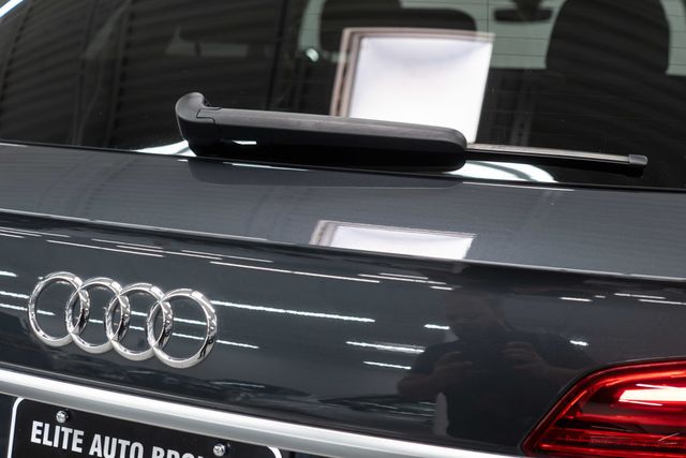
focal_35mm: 42
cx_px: 343
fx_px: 800
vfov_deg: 31.9
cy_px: 229
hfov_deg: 46.4
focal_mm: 28
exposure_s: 1/40
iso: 200
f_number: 3.2
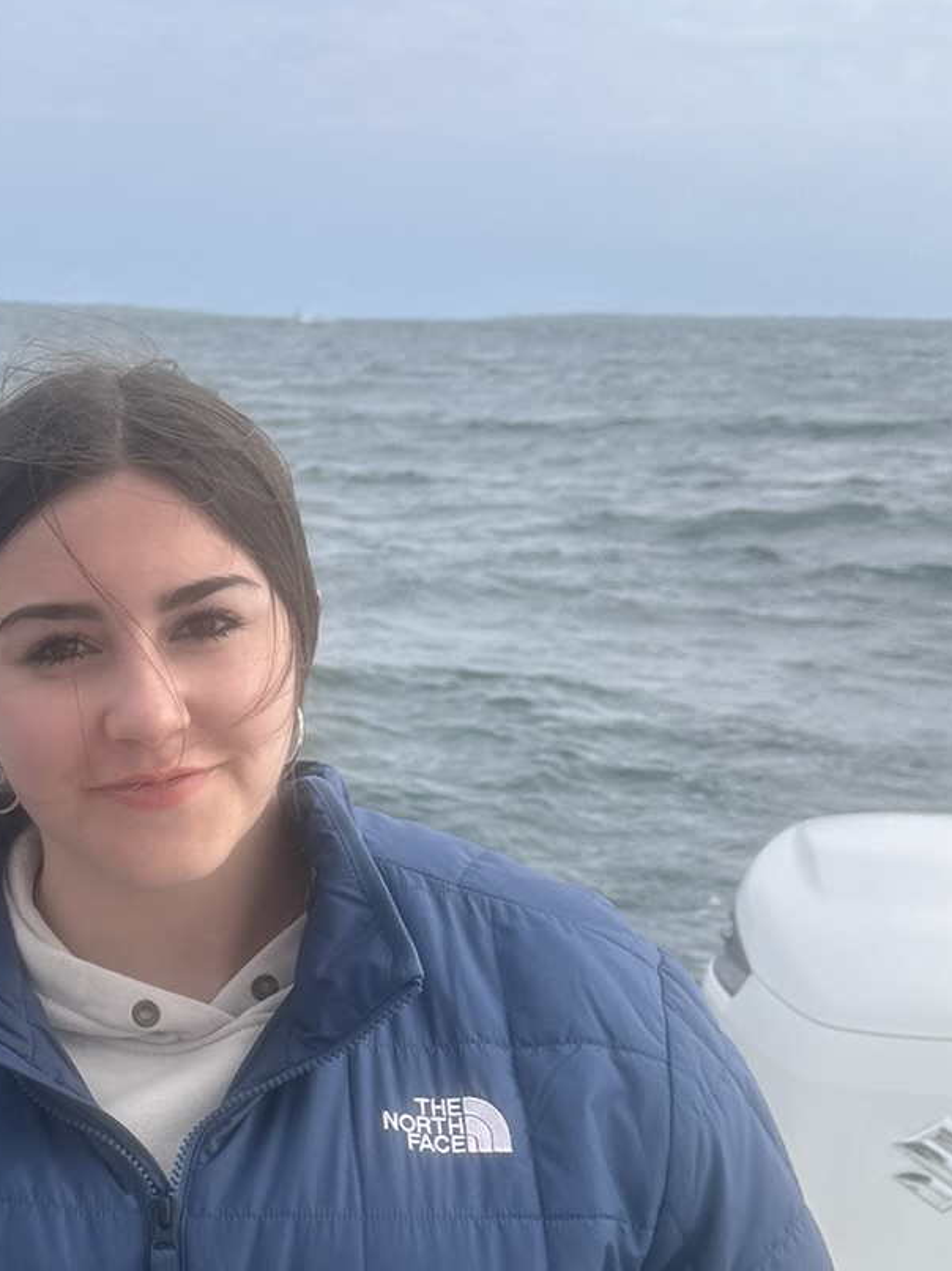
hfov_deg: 23.2
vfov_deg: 31.3
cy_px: 918
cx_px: 52
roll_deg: -2.8
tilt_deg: -14.2
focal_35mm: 61
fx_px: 2238
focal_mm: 6.86
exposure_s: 1/2967
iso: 80
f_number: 1.78
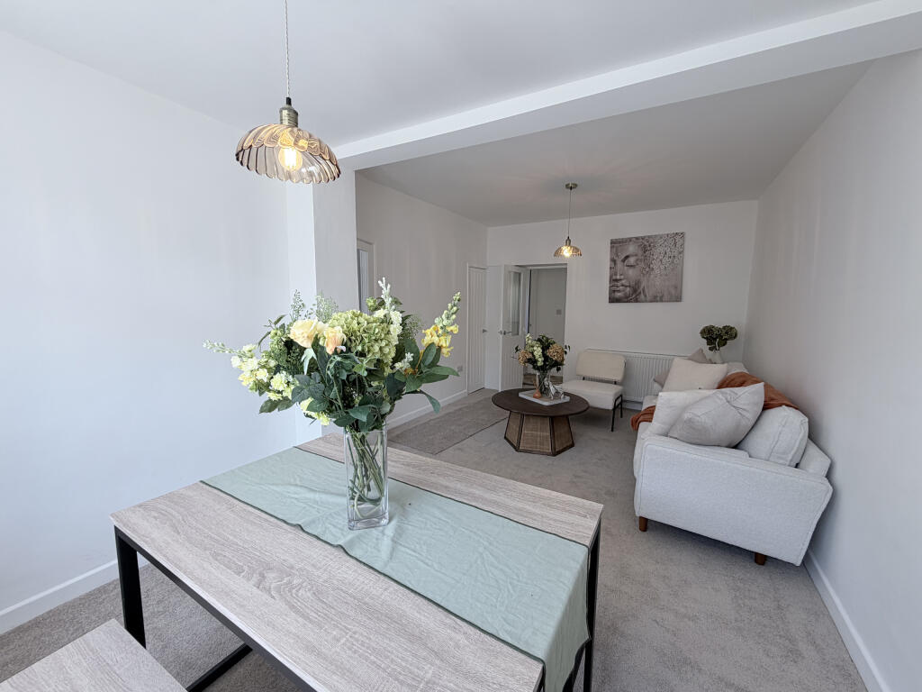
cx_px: 461
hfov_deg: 102.1
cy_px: 346
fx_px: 373
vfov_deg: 85.7
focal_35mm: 14
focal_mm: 2.22
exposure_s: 1/100
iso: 50
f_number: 2.2
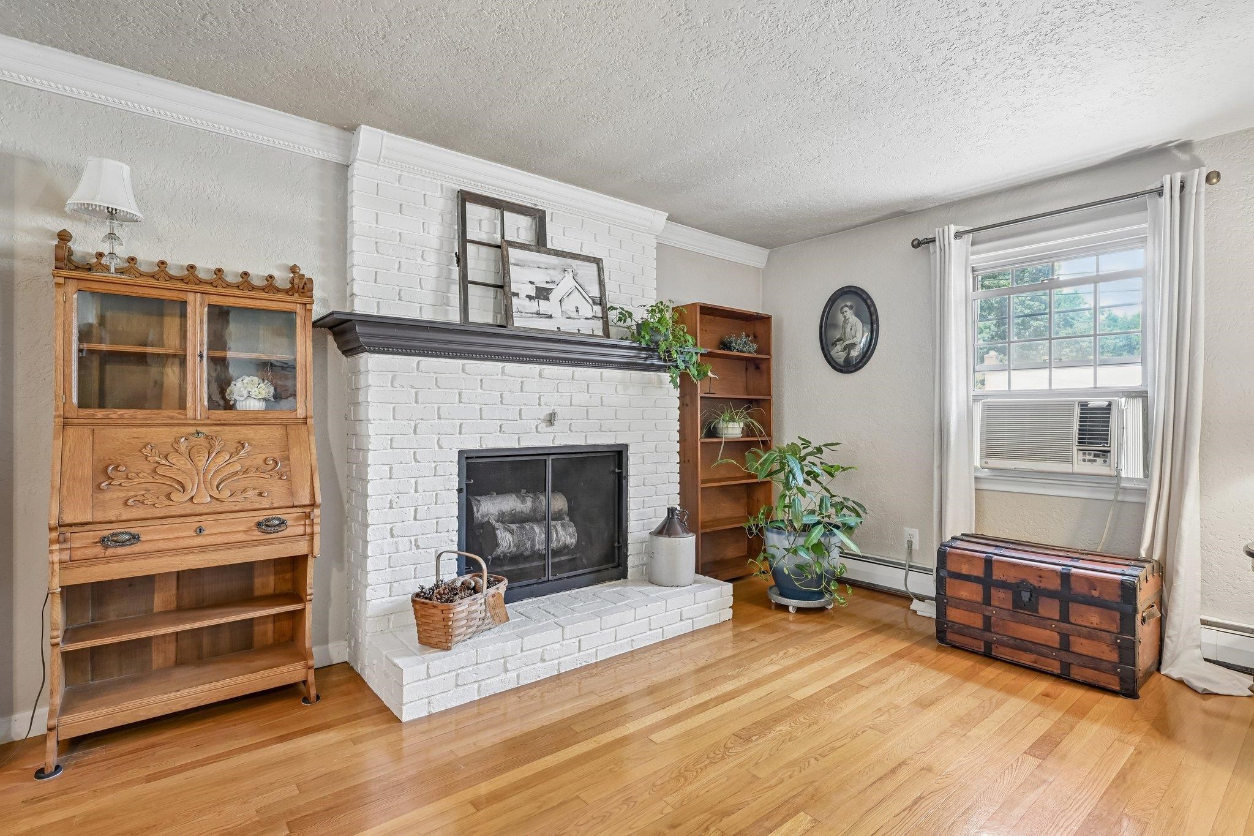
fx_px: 592
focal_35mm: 17
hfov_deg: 93.3
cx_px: 627
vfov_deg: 70.4
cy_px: 418
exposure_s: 1/2.5
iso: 400
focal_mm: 17
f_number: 8
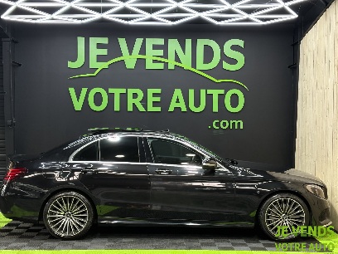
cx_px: 167
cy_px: 128
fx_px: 518
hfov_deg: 36.2
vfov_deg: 27.5
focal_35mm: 53
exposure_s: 1/100
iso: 100
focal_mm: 5.96
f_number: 1.6
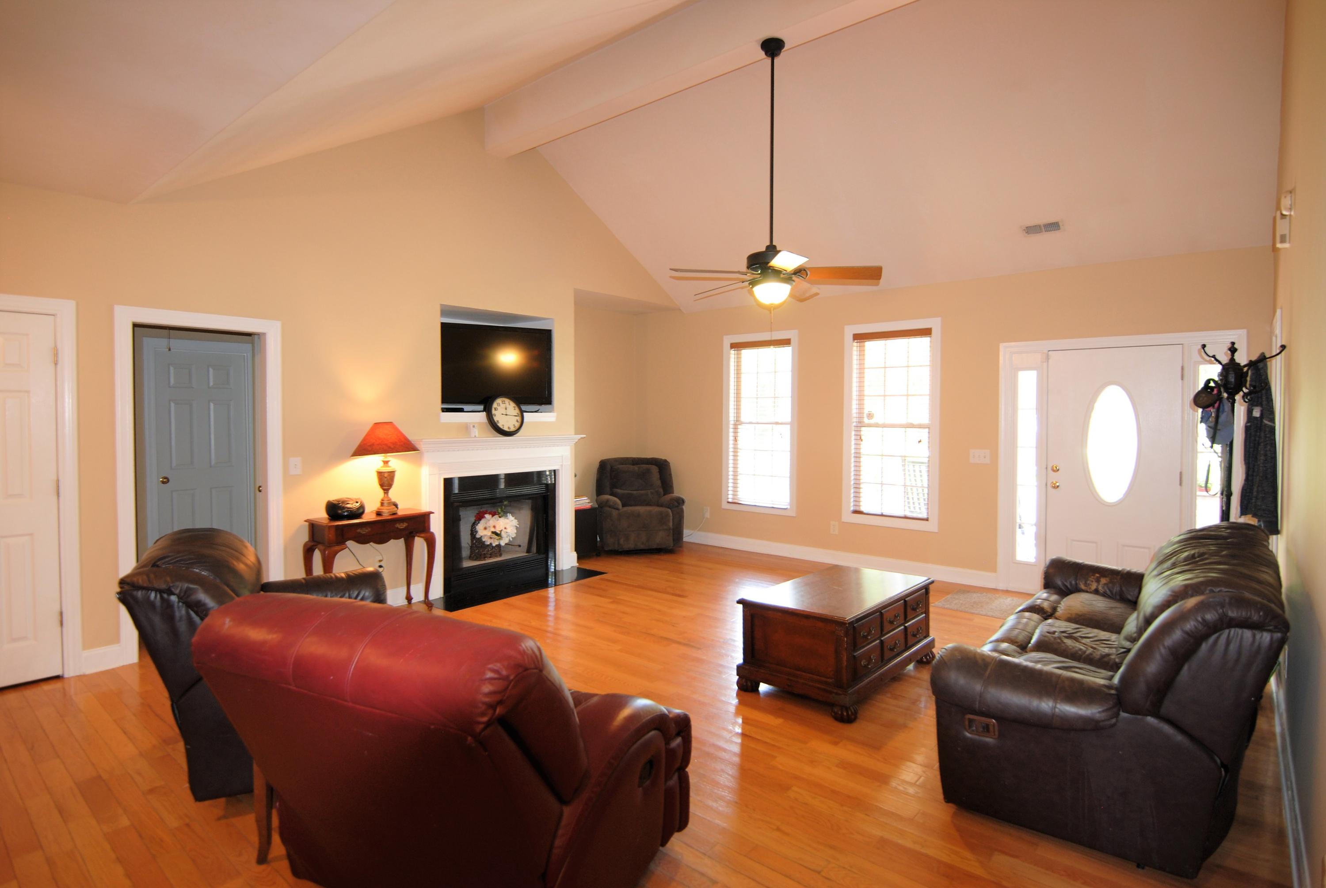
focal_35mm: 18
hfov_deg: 89.9
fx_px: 664
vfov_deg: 67.5
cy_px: 444
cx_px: 663
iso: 200
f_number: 2.8
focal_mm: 12
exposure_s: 1/15
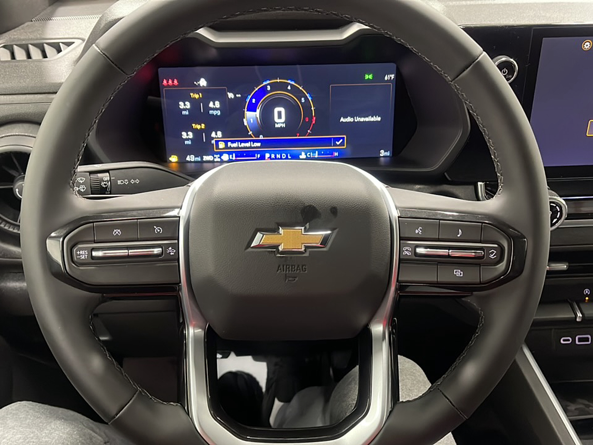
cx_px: 296
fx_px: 480
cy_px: 222
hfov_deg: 63.4
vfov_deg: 49.7
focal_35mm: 28
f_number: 1.6
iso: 640
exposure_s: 1/40
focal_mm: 5.1
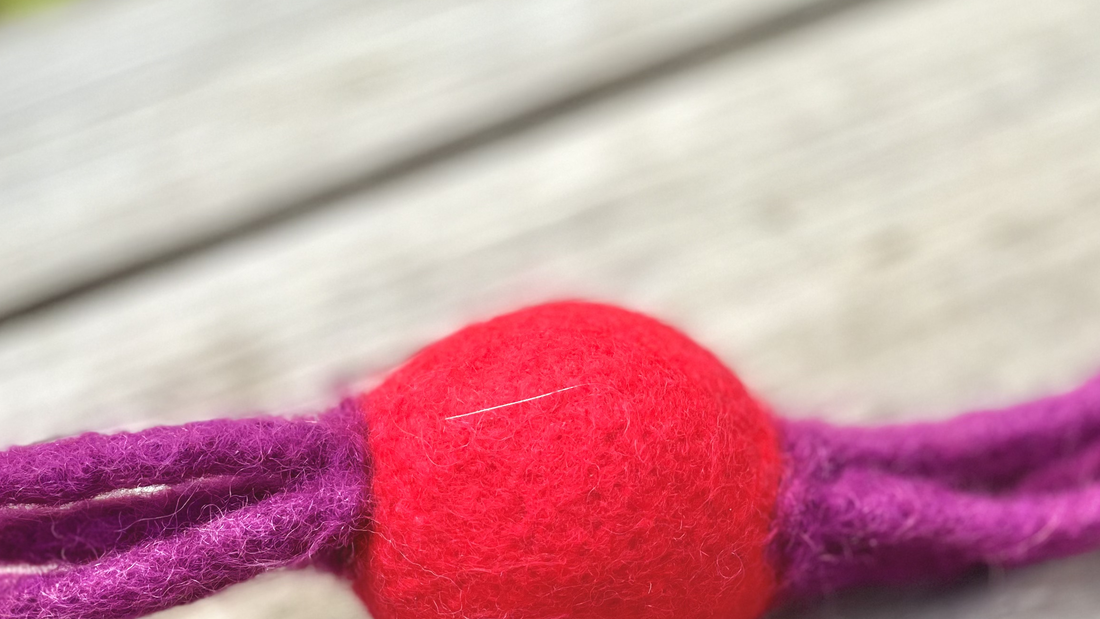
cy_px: 445
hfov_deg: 17.7
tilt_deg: -49.2
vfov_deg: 10.0
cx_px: 645
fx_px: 3529
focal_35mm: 121
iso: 32
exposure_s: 1/637
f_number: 2.2
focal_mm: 7.5
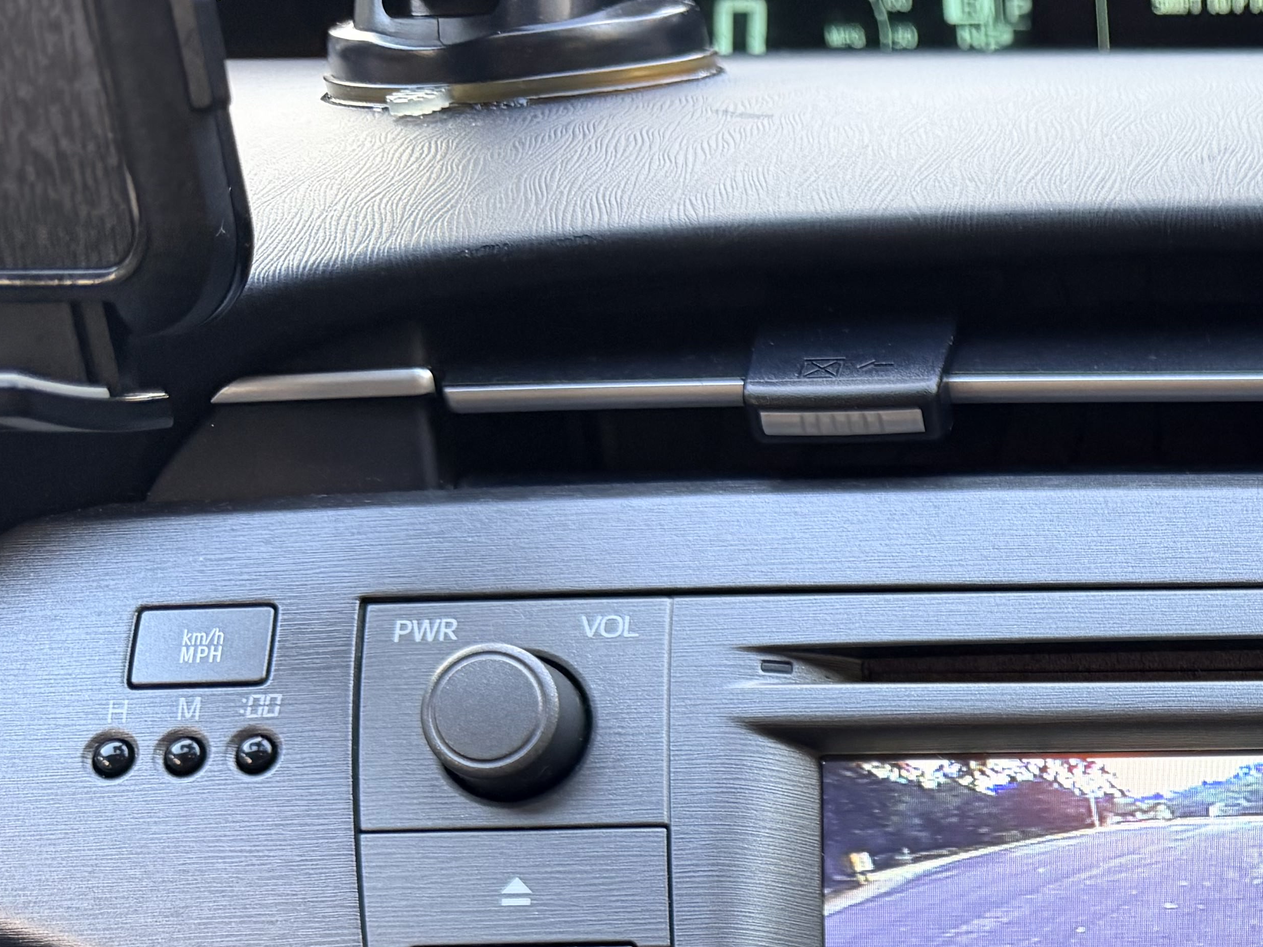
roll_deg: +2.3
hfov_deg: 31.1
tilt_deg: -34.9
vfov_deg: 24.5
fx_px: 2006
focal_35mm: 55
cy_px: 1083
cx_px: 1385
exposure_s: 1/117
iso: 200
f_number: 1.78
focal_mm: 6.76
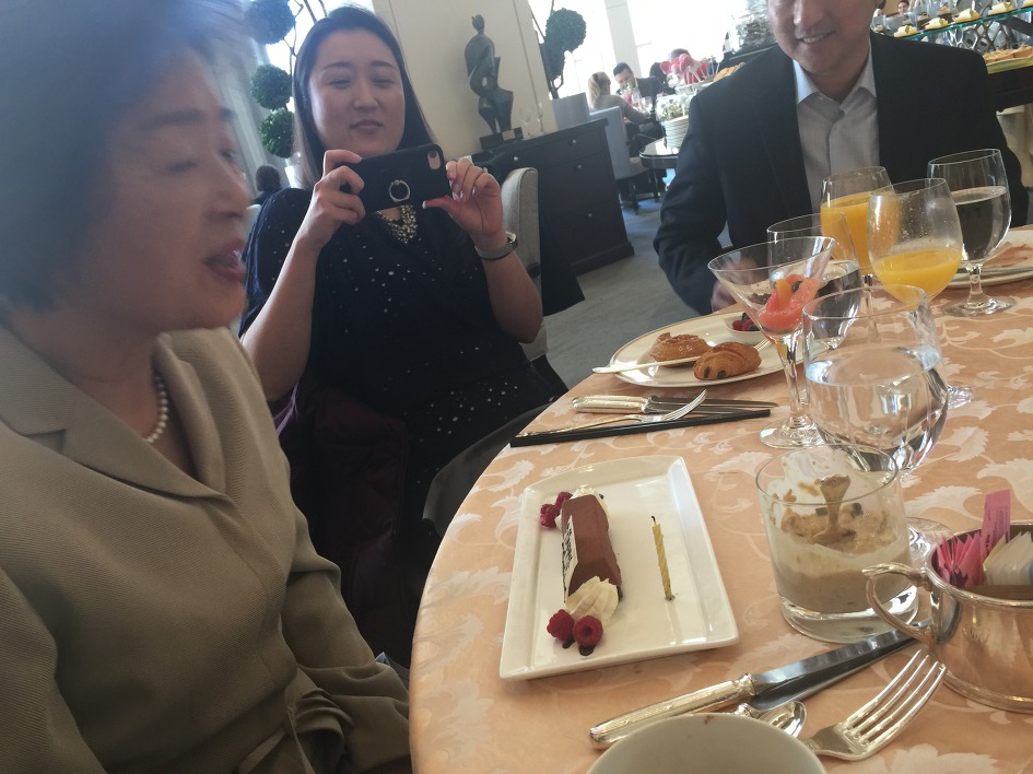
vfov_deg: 48.2
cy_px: 387
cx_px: 516
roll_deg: +13.8
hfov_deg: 61.7
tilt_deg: -17.9
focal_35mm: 29
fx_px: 865
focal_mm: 4.15
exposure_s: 1/15
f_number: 2.2
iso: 40
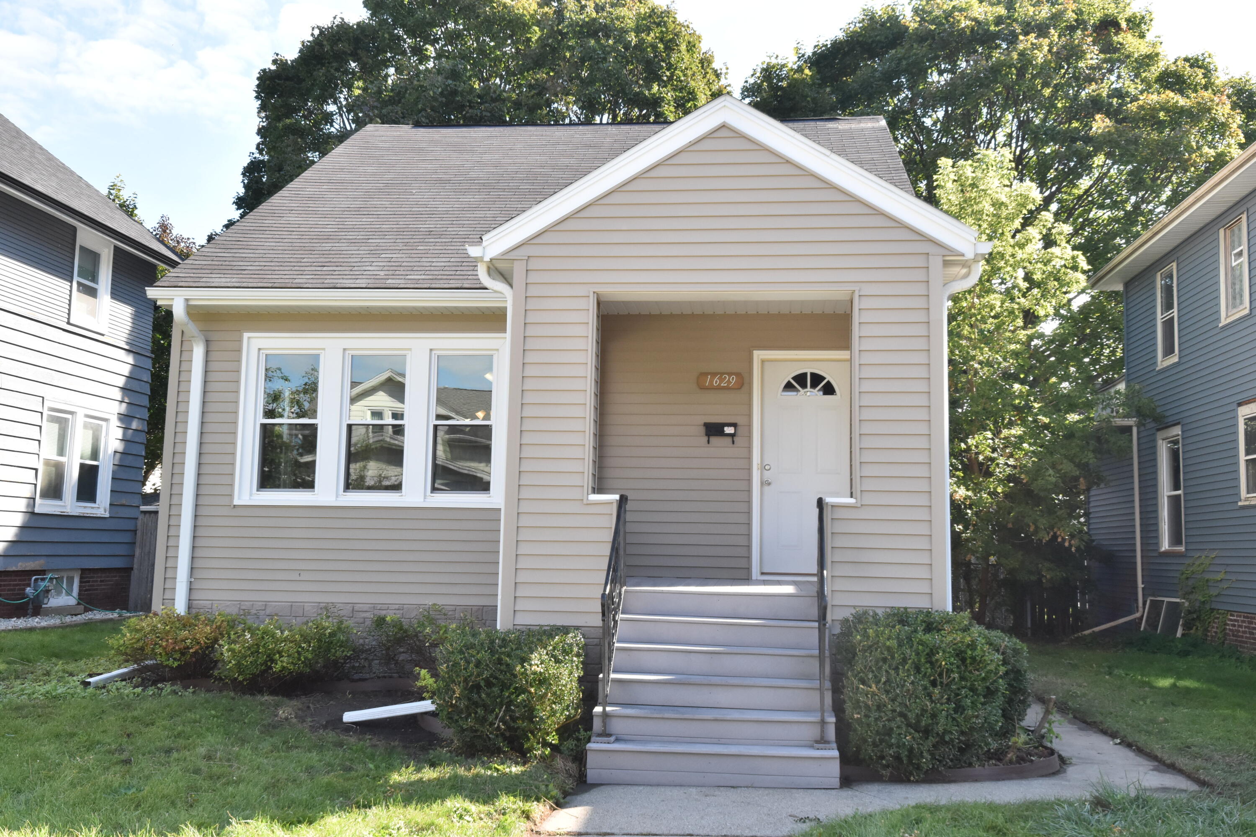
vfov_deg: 40.0
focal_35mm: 33
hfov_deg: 57.2
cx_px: 628
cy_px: 418
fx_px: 1151
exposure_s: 1/400
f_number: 10
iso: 800
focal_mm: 22
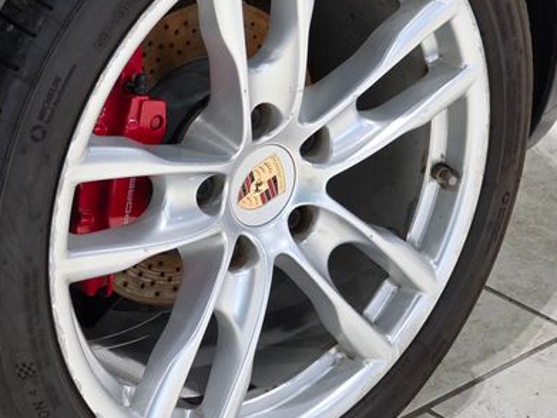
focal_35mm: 113
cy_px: 193
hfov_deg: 17.4
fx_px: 1818
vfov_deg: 13.1
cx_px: 231
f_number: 2.4
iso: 400
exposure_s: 1/120
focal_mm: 7.9
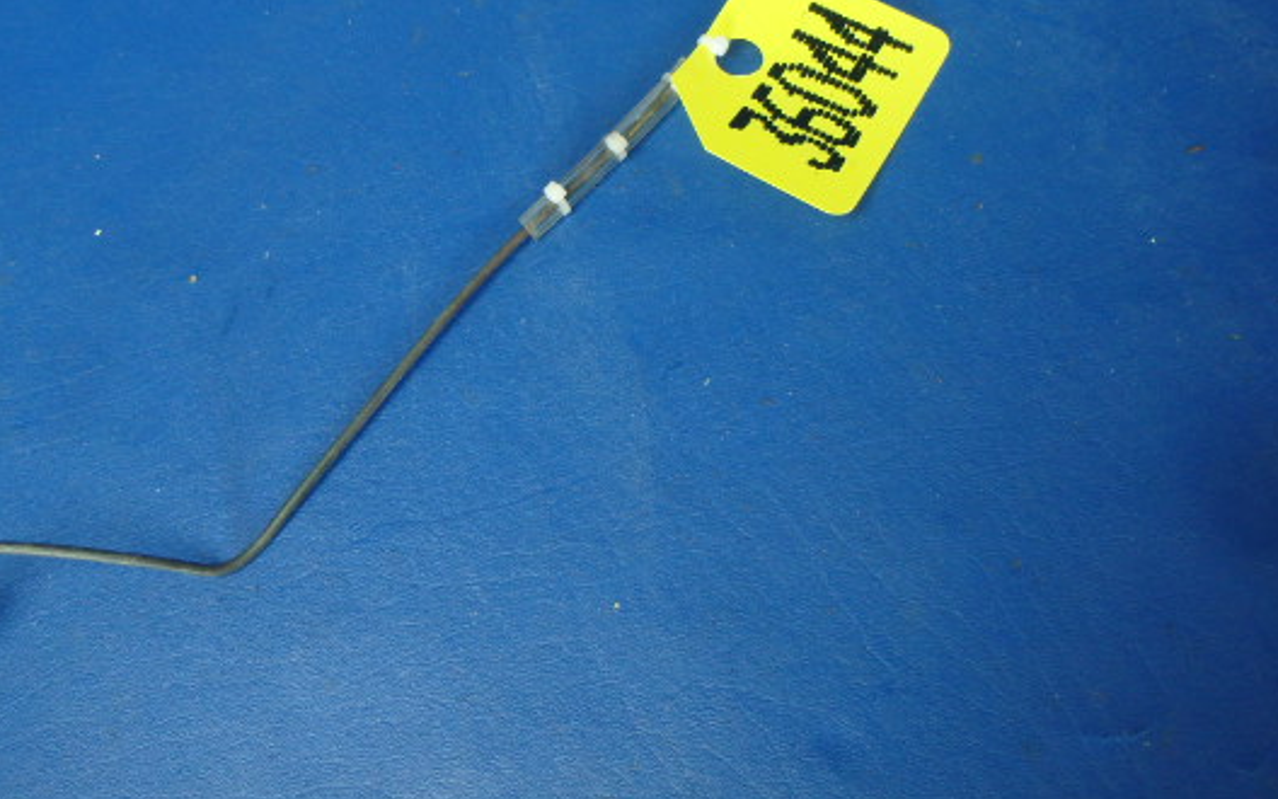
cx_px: 557
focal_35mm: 36
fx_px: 1254
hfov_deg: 53.9
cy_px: 228
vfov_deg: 34.8
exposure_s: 1/30
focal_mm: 5
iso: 250
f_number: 3.9
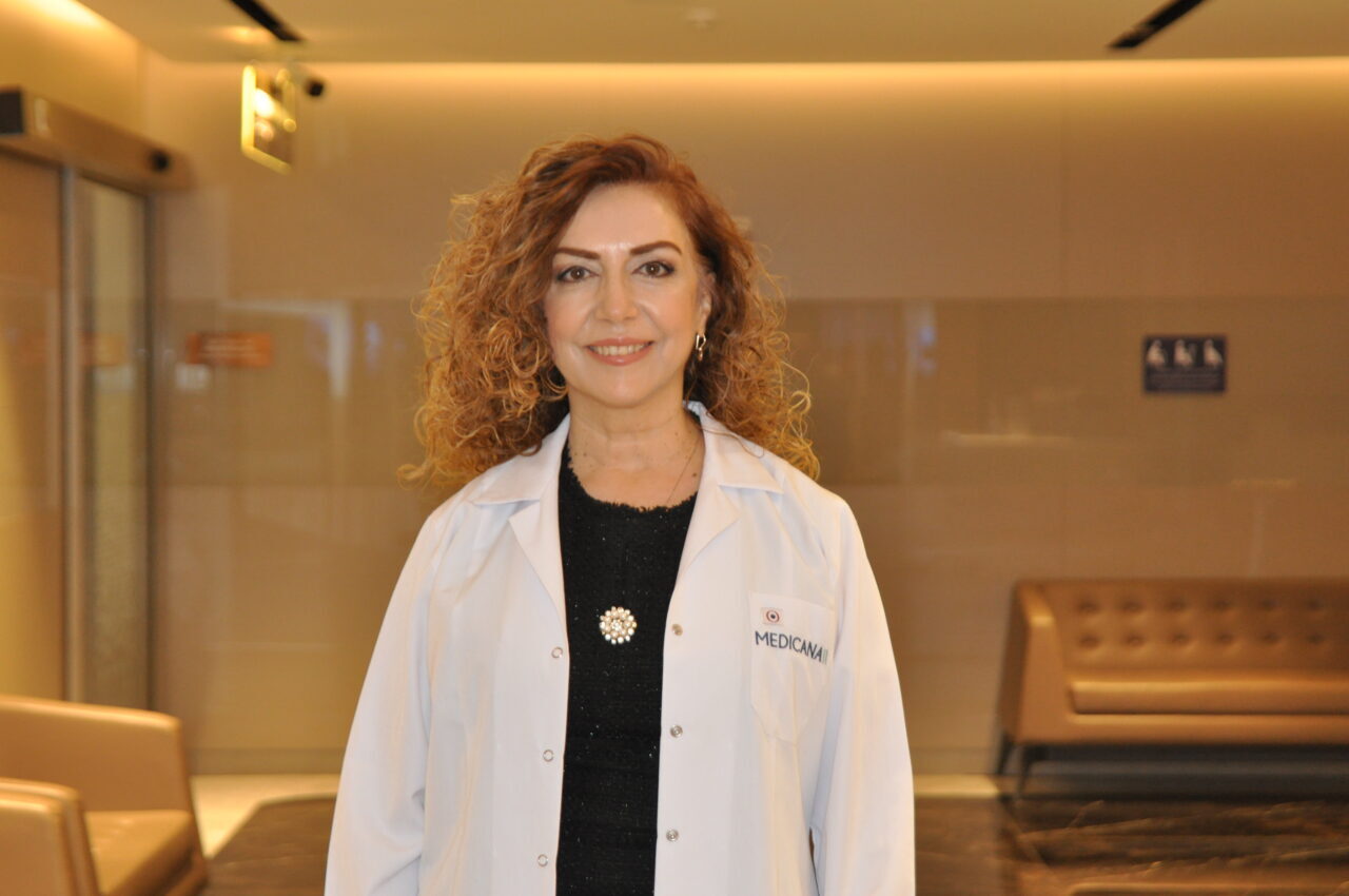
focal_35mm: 90
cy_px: 448
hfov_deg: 22.6
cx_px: 674
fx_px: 3368
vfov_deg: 15.1
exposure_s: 1/60
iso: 1000
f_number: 4.5
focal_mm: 60
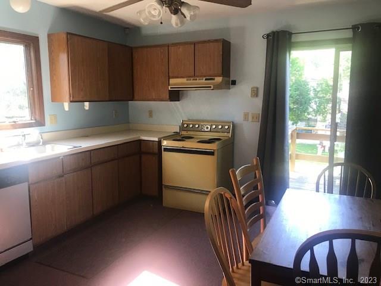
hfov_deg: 63.4
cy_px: 143
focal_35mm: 28
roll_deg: -0.1
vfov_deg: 49.7
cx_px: 190
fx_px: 308
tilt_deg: -5.8
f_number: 1.8
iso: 25
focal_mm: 3.99
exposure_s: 1/30
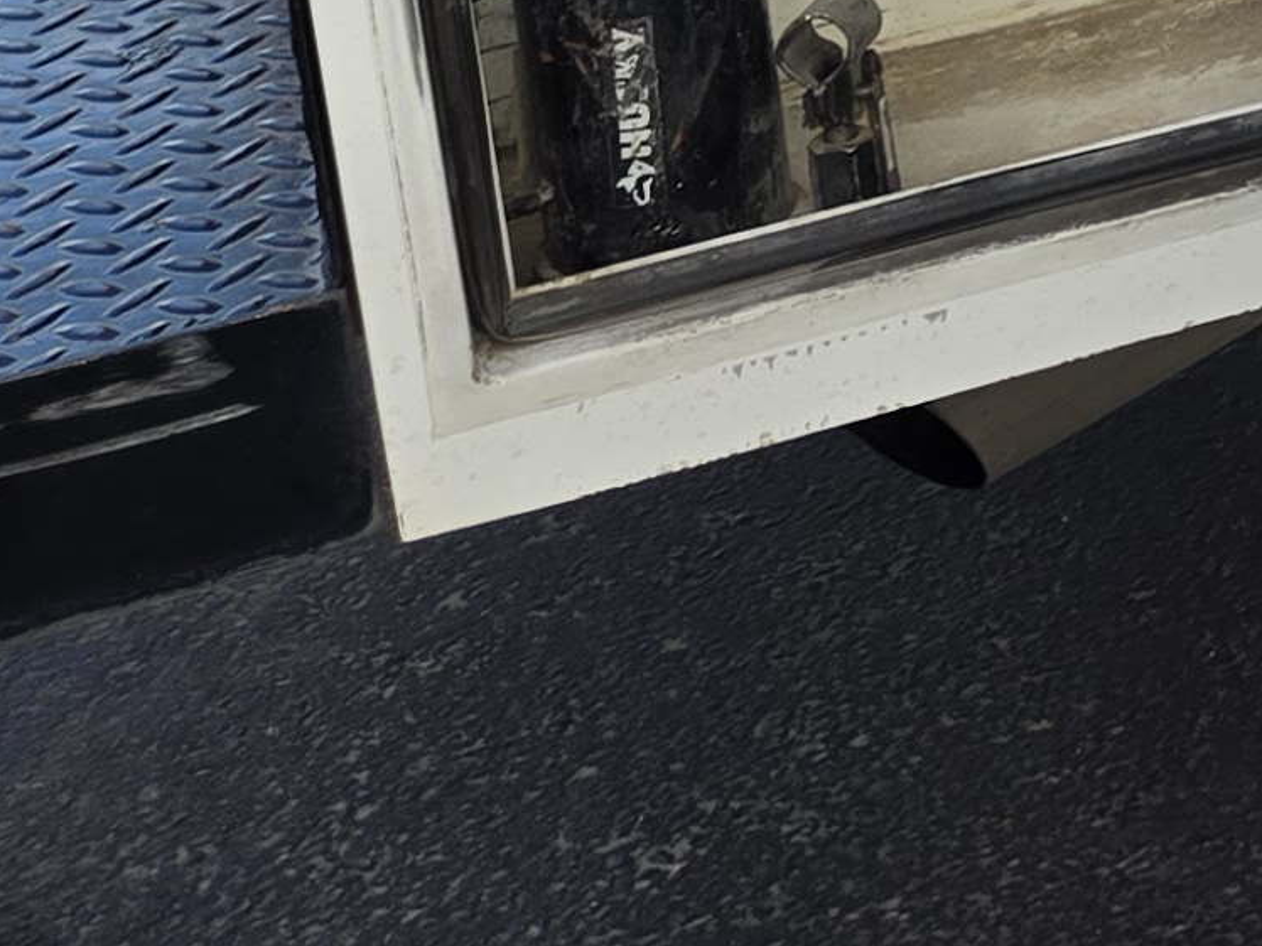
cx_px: 3099
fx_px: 4484
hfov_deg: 12.4
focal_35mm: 123
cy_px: -1123
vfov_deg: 10.7
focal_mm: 5.4
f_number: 1.8
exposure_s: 1/296
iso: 25
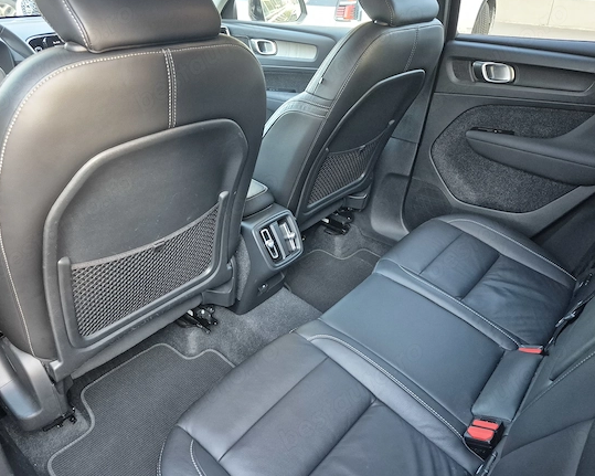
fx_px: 440
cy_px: 241
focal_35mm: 25
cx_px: 293
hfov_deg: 68.1
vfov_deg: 56.8
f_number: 1.8
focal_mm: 5.4
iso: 1250
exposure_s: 1/100
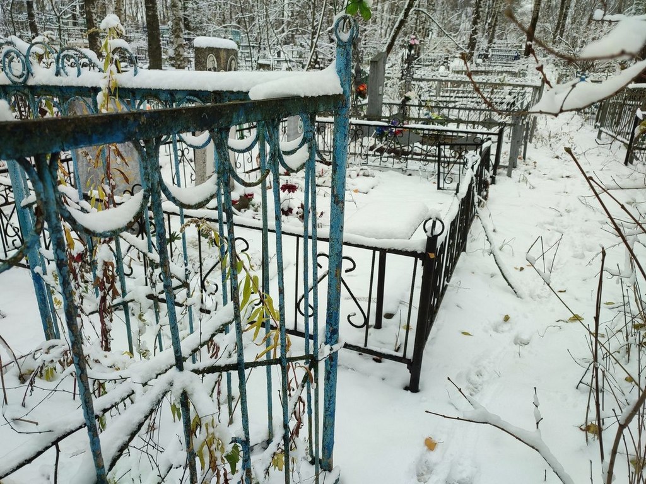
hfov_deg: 69.4
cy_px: 242
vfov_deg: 54.9
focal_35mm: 25
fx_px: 467
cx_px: 323
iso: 68
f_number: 1.9
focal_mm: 6.04
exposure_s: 1/50
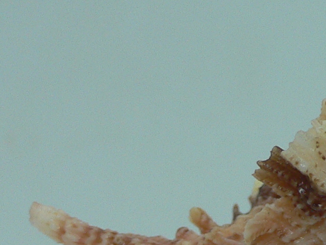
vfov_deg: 12.9
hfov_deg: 16.6
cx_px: 409
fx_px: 1064
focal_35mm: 113
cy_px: 241
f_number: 2.8
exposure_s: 1/60
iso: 80
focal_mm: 4.6
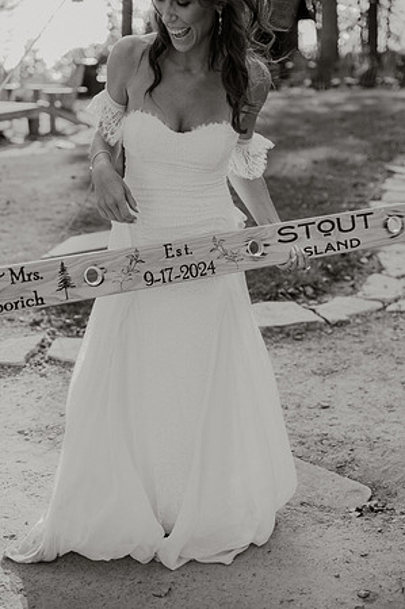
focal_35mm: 62
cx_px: 202
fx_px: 1049
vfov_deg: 32.4
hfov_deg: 21.9
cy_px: 304
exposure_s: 1/6400
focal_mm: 62
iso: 1000
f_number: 2.8
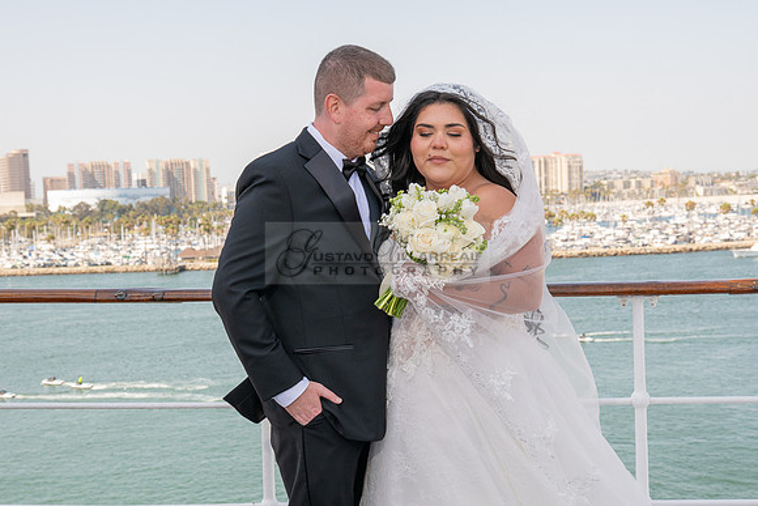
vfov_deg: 23.8
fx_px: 1199
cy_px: 306
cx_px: 379
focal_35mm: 57
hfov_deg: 35.1
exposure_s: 1/200
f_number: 9
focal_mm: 47
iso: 200
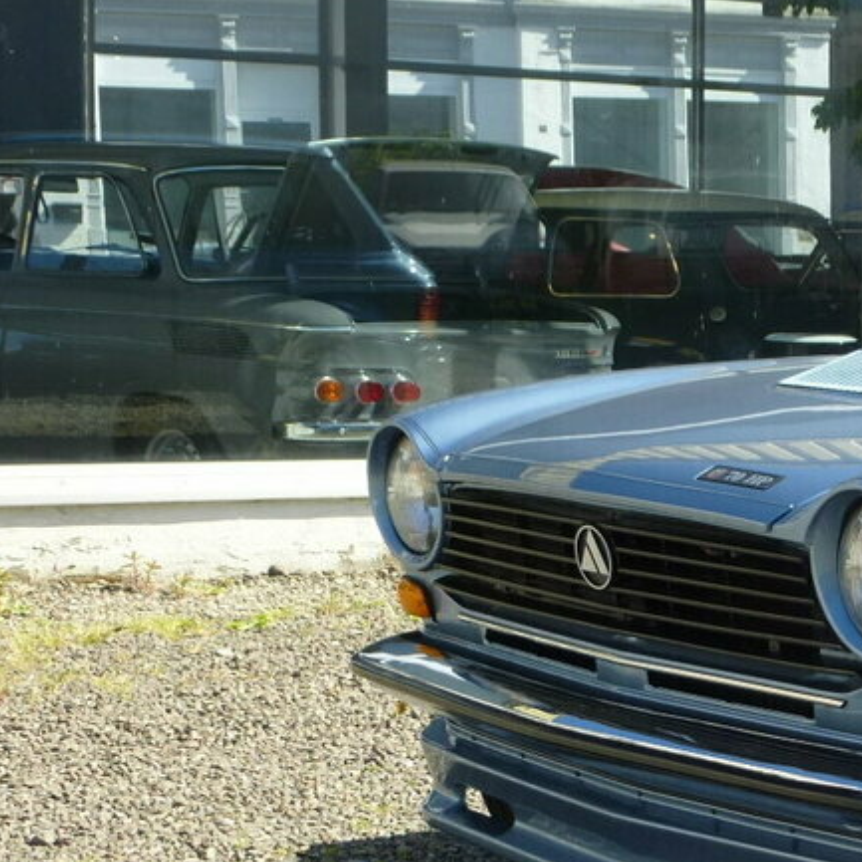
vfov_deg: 18.6
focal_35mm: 93
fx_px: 2620
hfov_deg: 17.4
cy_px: 657
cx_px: 1143
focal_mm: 6.8
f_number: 3.8
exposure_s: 1/400
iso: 100
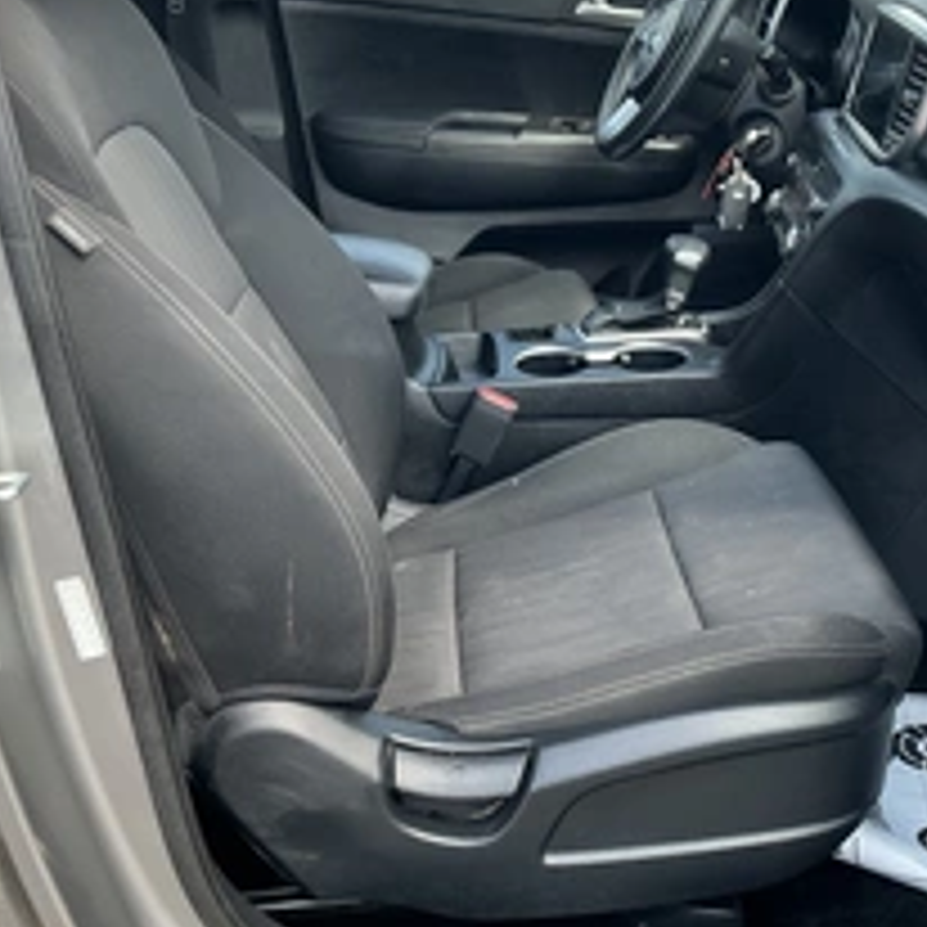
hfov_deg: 34.7
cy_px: 423
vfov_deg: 35.3
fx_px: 1454
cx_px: 684
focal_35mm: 48
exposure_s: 1/164
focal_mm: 3
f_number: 1.8
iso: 32
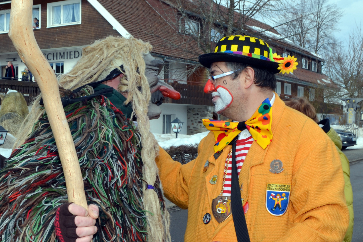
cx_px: 182
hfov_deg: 61.9
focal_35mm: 30
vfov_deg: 43.7
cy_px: 121
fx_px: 303
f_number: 10
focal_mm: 20
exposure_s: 1/200
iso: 100
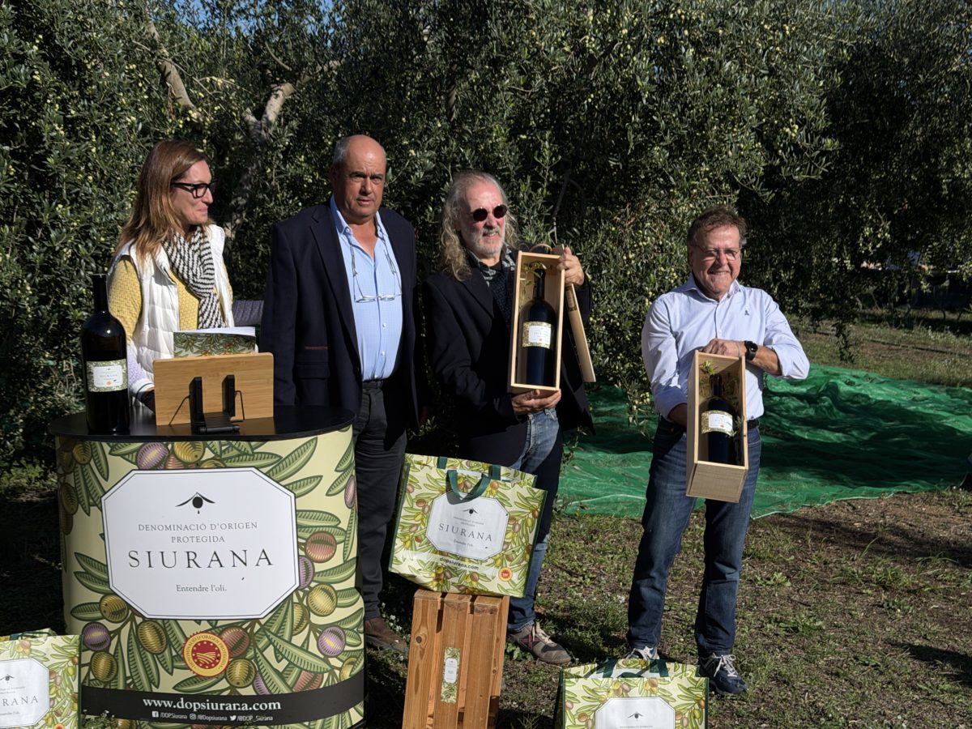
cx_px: 486
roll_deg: +0.0
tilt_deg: -7.5
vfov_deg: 30.3
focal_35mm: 48
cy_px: 364
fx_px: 1348
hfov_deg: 39.7
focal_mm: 6.76
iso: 80
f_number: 1.78
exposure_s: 1/8772
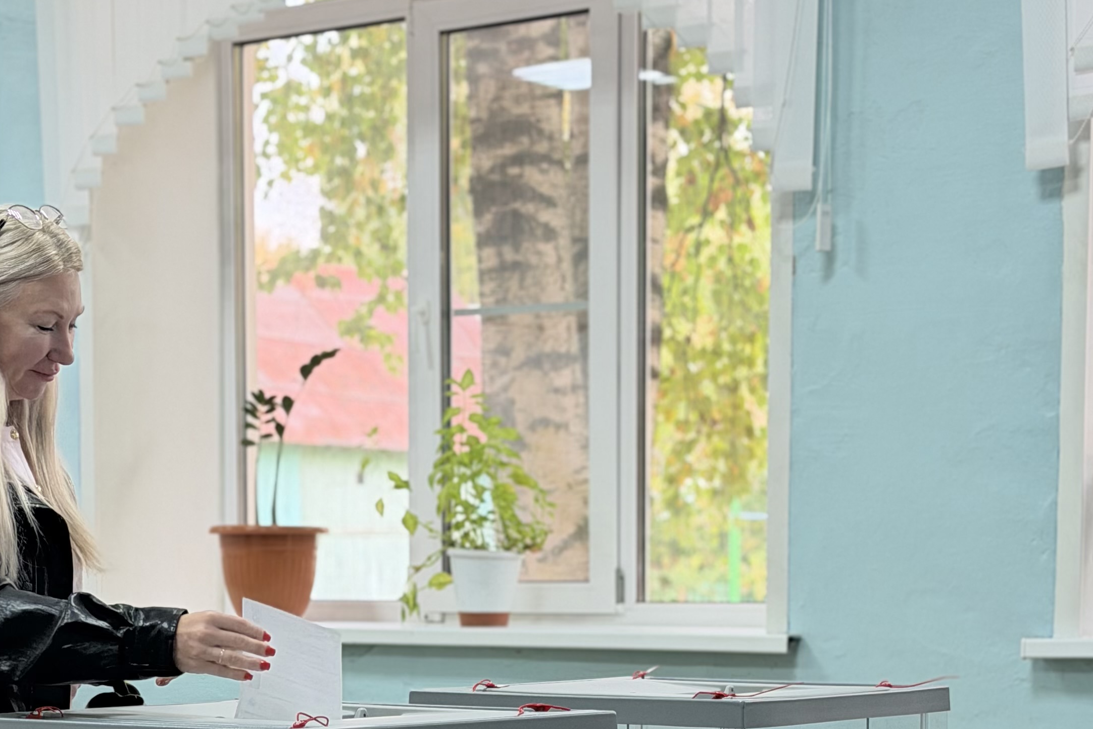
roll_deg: -0.7
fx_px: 2824
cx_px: 460
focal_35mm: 93
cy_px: 738
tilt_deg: -3.7
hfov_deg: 21.9
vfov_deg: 14.5
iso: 100
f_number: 1.78
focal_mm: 6.76
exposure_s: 1/100
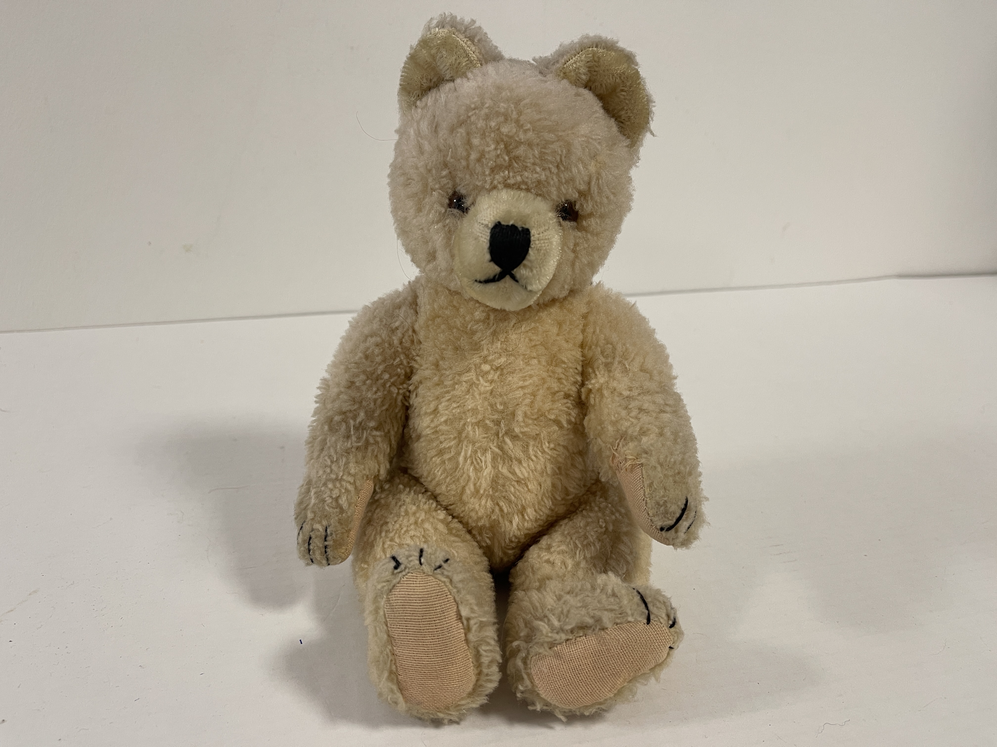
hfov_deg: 69.4
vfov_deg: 54.9
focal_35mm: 25
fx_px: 720
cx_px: 498
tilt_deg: -19.5
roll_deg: -0.3
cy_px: 374
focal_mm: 5.1
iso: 80
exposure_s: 1/50
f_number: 1.6
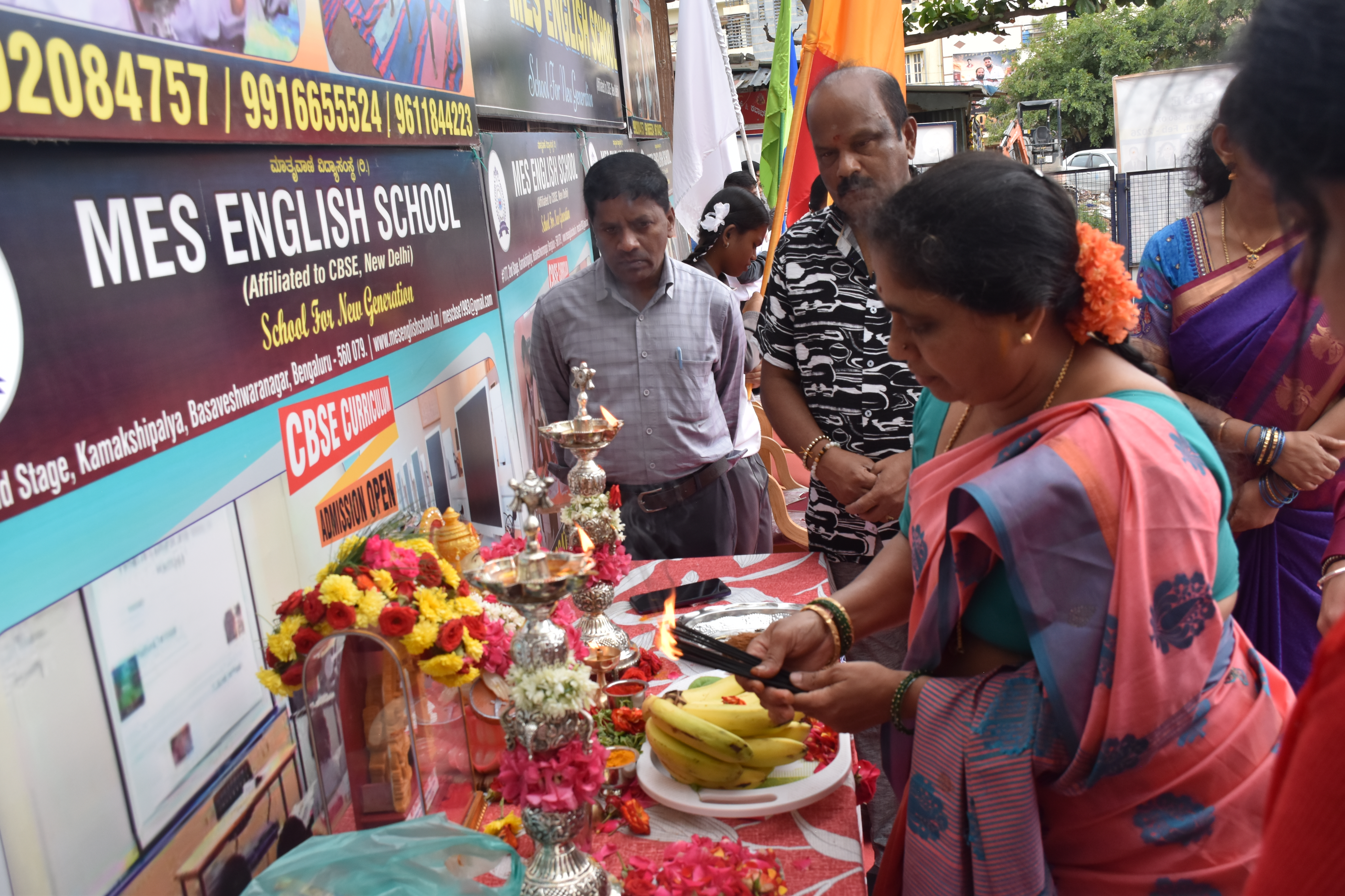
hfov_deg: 55.1
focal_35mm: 34
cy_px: 448
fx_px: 1289
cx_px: 672
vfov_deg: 38.4
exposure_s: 1/250
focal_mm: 23
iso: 400
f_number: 8
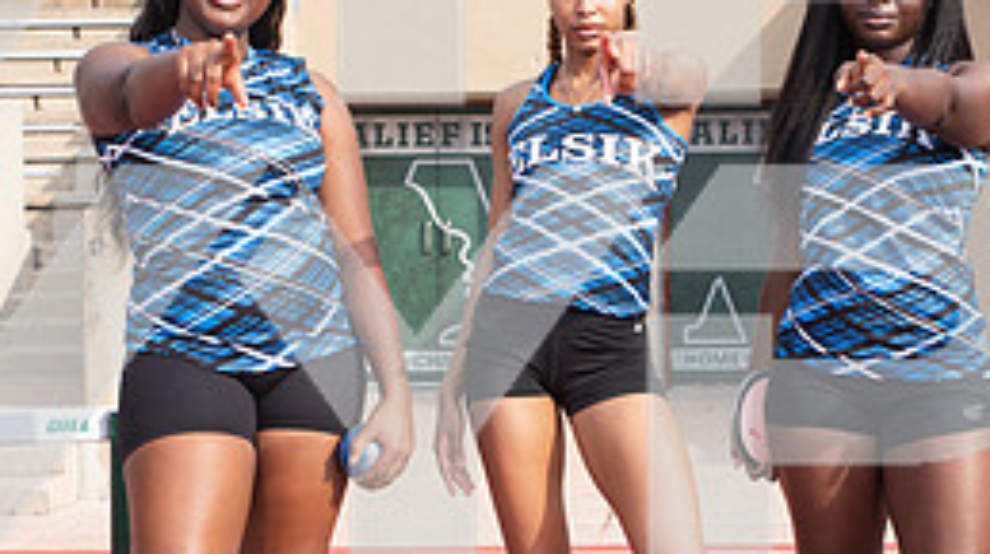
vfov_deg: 12.8
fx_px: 2465
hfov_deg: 22.7
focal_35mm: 94
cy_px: 369
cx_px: 573
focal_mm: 40
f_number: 8
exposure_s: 1/320
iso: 160
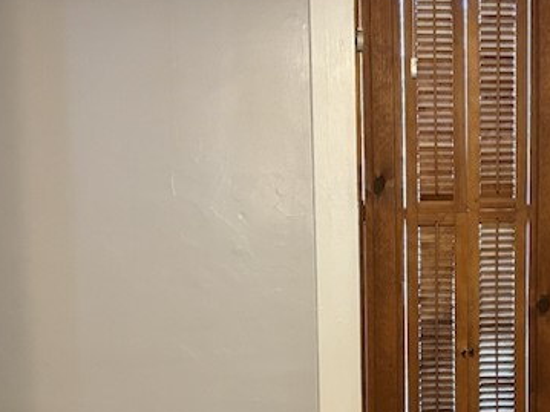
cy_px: 317
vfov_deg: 24.9
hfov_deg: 32.6
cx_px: 409
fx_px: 921
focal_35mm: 58
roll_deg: +1.2
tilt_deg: -4.5
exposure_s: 1/40
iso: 400
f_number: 1.6
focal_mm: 5.96
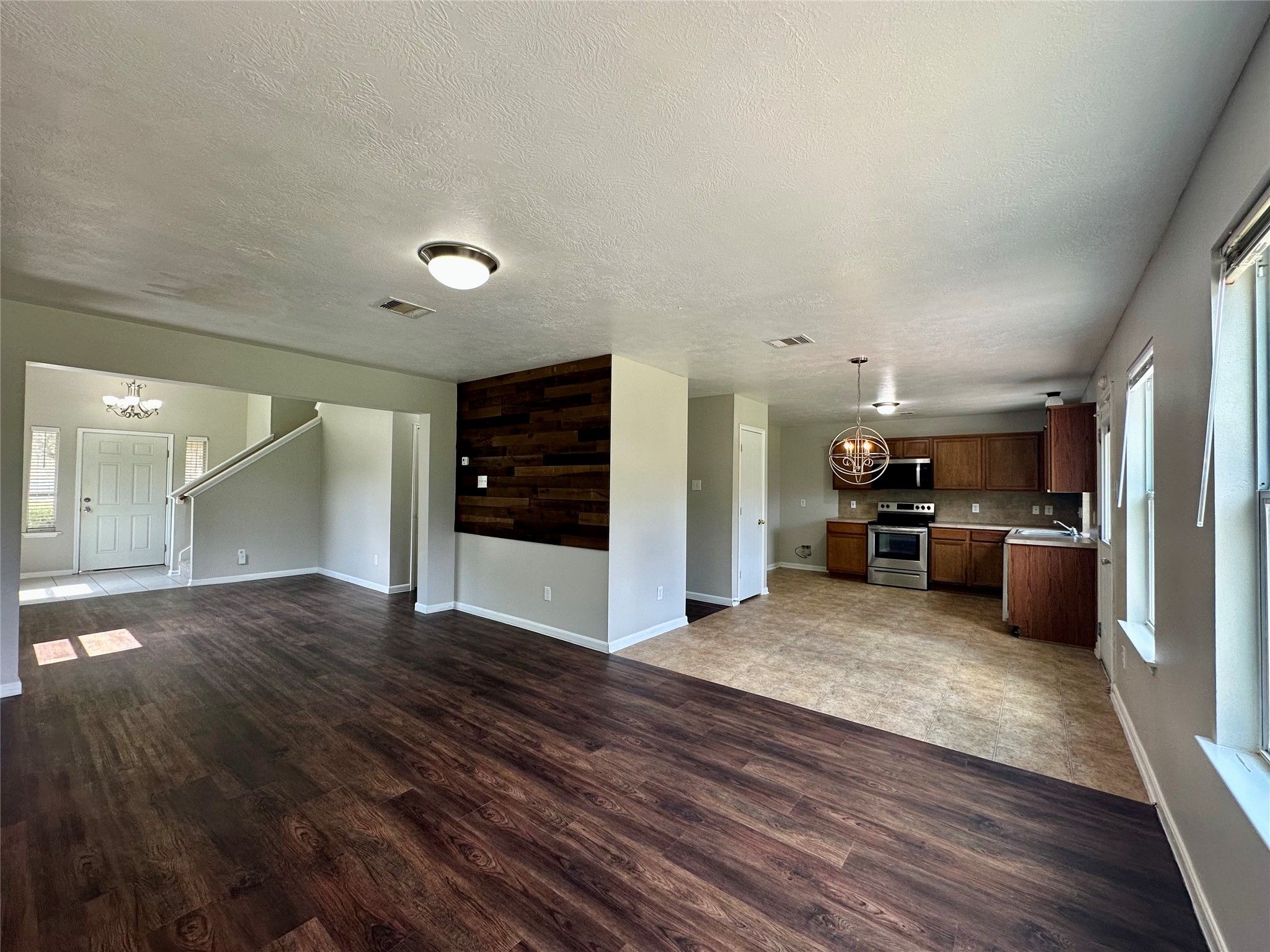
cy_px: 476
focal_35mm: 14
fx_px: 514
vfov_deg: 85.7
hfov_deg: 102.1
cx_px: 635
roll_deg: -0.9
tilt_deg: +2.0
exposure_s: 1/120
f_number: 2.2
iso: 100
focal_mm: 2.22
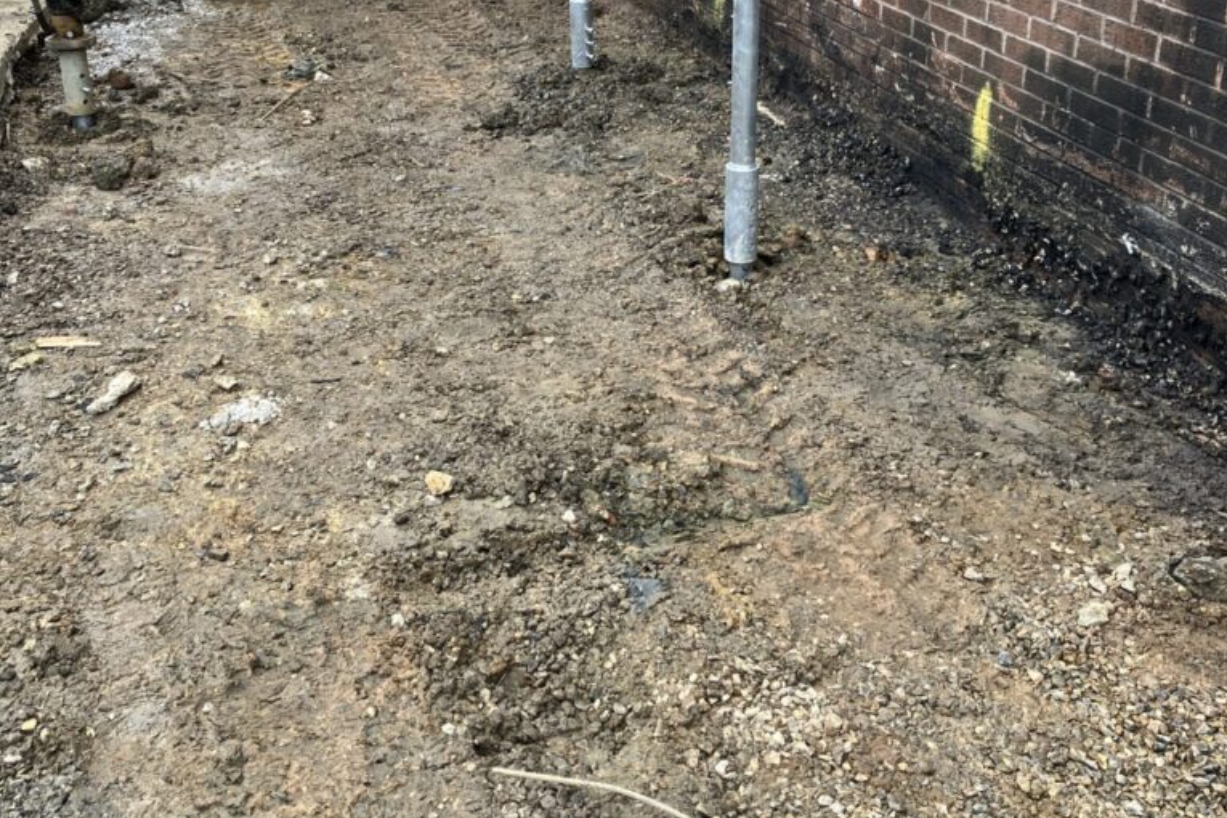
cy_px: 274
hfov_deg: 49.6
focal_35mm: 39
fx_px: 1329
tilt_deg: -23.0
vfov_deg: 33.9
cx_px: 614
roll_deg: +2.6
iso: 40
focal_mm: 3.99
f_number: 1.8
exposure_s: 1/121
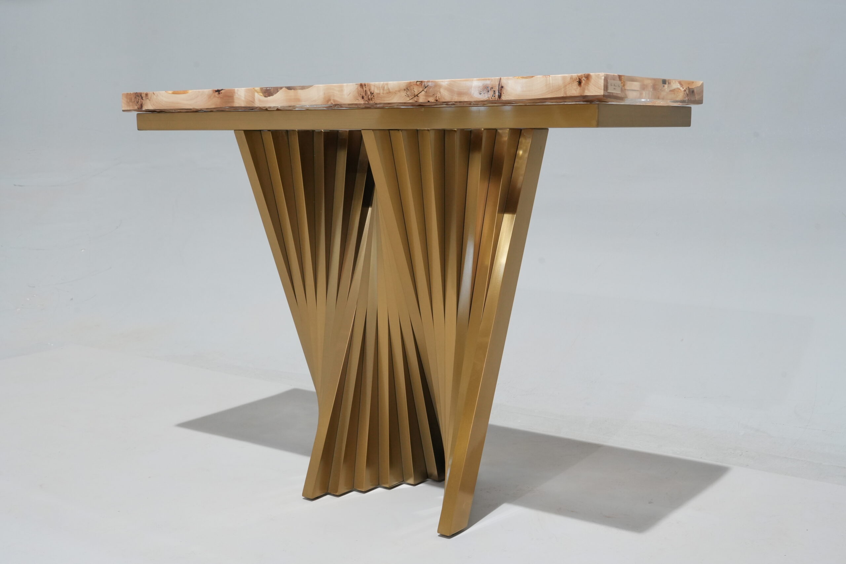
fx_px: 1034
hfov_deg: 44.5
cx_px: 423
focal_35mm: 44
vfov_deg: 30.5
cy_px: 282
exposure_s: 1/6
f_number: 11
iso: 2500
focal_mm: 44
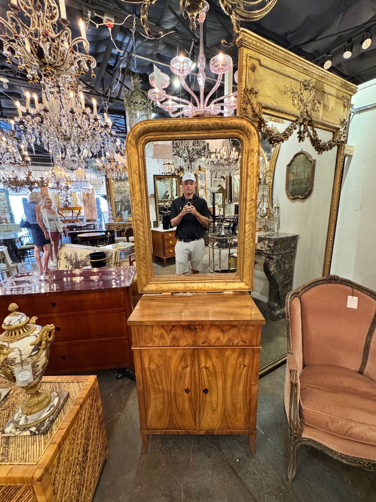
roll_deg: +2.0
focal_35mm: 15
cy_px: 255
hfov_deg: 81.7
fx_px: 217
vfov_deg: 98.2
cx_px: 189
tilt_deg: -13.5
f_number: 2.2
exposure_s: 1/60
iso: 640
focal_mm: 2.22
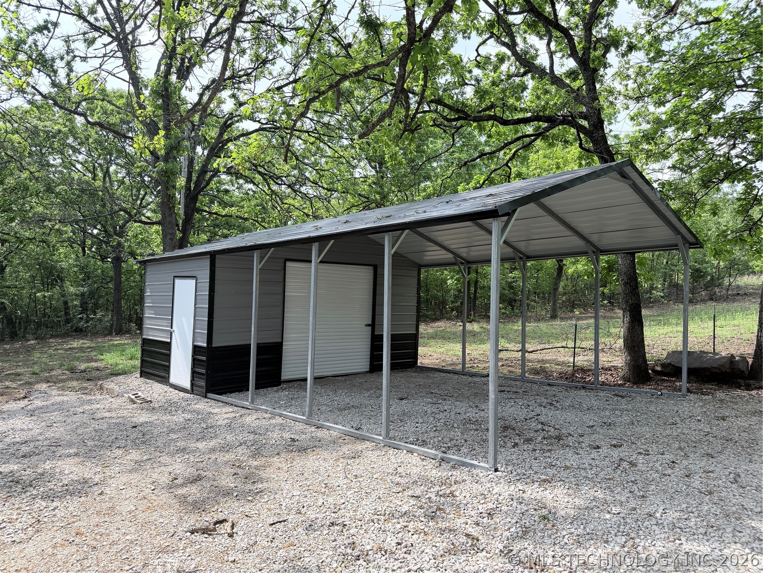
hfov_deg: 71.6
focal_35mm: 24
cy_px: 286
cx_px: 382
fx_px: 529
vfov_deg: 56.8
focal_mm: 6.76
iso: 100
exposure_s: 1/2169
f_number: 1.78
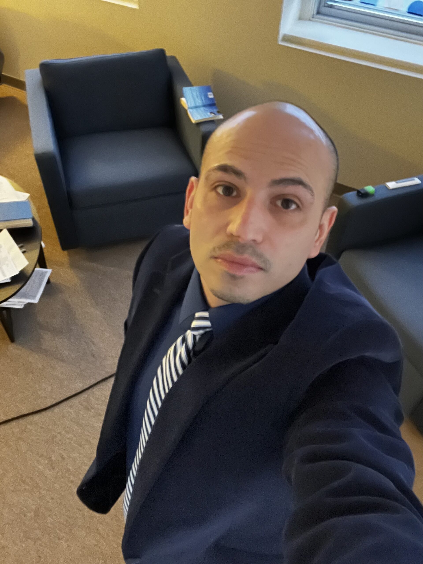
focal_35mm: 30
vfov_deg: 60.0
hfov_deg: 46.8
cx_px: 212
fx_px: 489
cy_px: 282
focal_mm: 2.71
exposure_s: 1/15
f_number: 2.2
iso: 2000
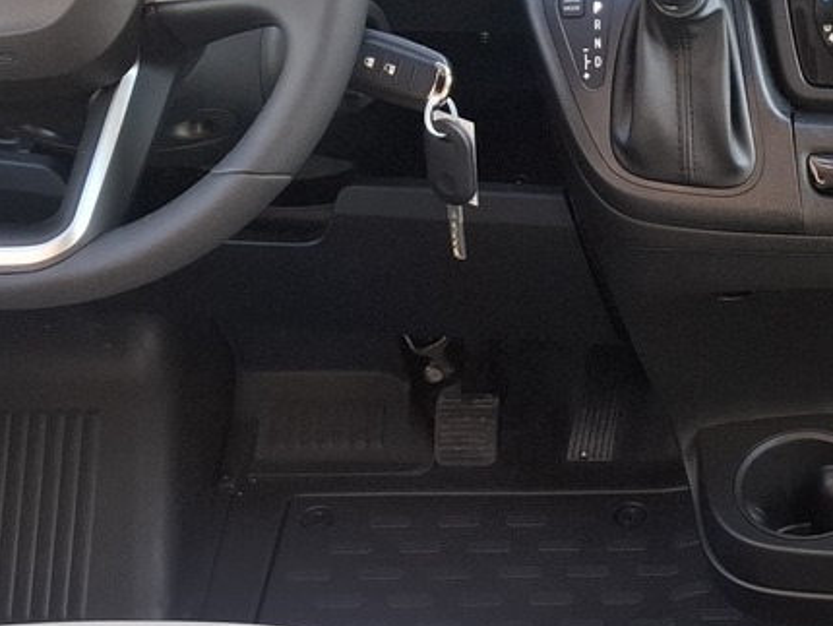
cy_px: 471
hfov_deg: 23.9
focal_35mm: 77
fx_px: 1854
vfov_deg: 19.0
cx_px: 879
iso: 100
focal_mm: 5.54
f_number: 1.8
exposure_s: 1/120
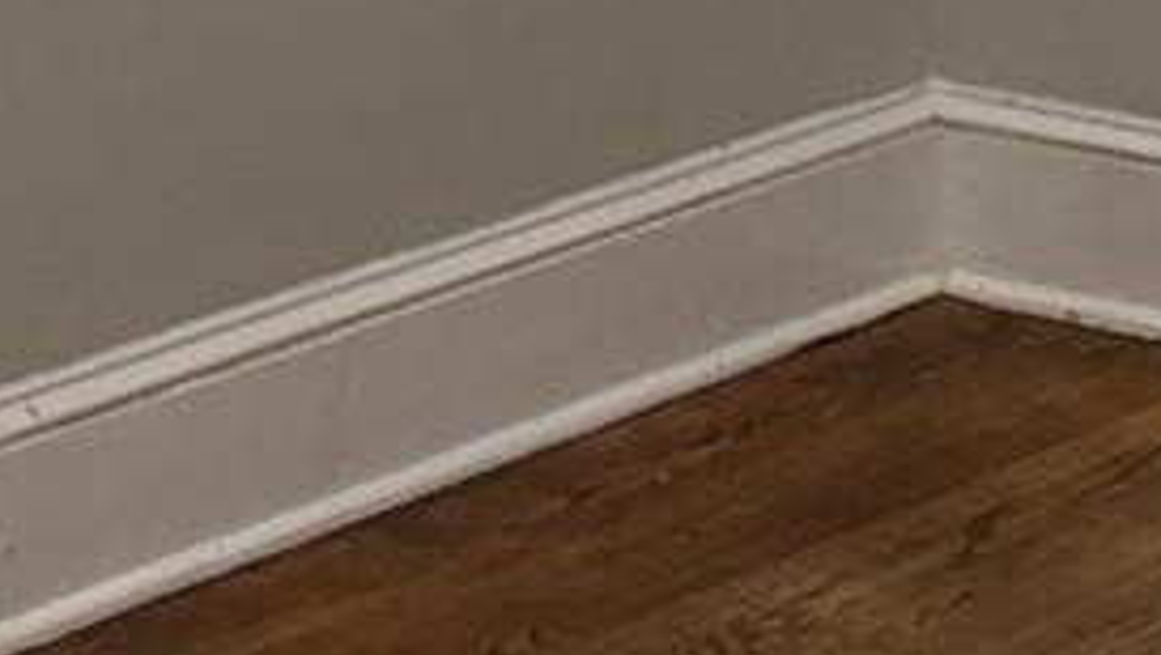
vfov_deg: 5.9
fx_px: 6038
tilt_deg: -3.6
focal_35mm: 196
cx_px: 468
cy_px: -978
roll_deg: +0.3
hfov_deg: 11.0
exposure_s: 1/186
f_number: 1.78
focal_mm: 6.76
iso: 200
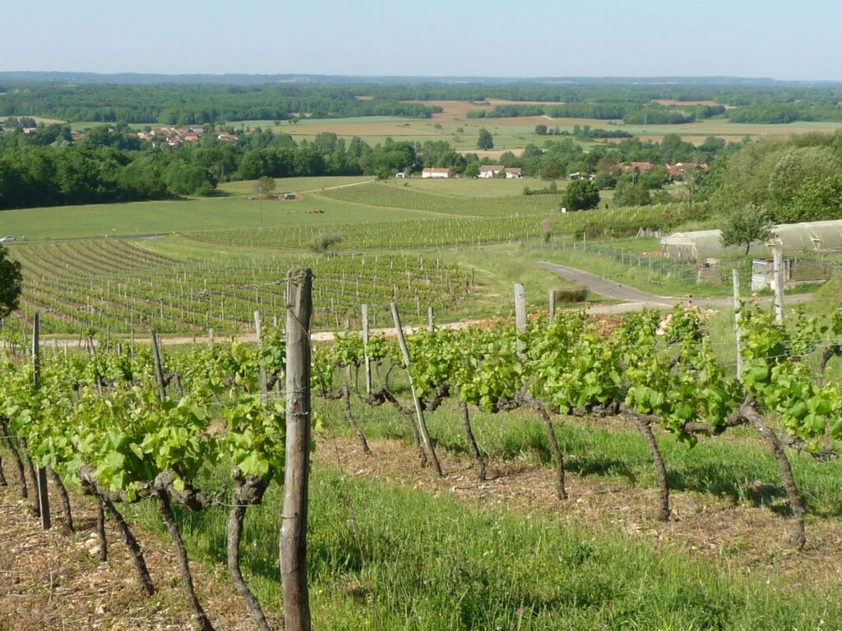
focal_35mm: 57
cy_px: 316
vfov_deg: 25.7
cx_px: 421
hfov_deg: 33.8
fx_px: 1386
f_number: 5.6
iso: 100
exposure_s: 1/320
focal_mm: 5.9
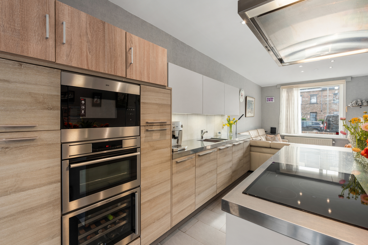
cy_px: 122
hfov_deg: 96.7
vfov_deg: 73.7
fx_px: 164
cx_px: 184
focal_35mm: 16
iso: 200
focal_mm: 16
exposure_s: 1/1.67
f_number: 11
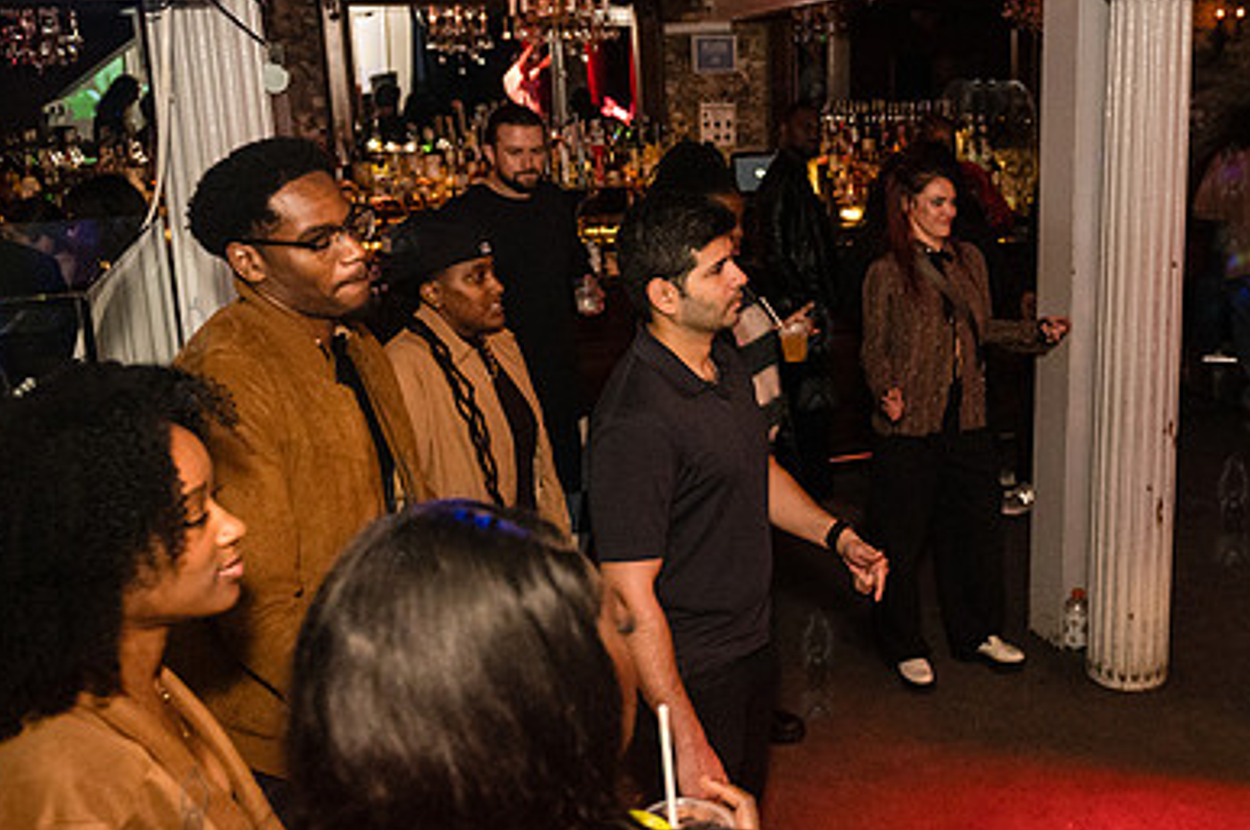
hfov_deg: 52.4
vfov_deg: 36.7
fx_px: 1248
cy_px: 352
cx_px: 814
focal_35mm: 36
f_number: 3.5
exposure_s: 1/250
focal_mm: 24
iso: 12800
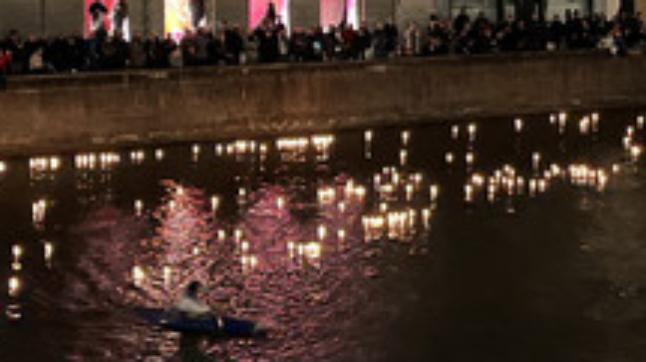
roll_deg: +1.2
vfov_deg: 14.1
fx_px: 1437
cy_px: -15
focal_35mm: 84
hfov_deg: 24.8
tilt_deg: -2.4
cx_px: 532
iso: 1600
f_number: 1.6
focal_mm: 5.1
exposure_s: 1/14
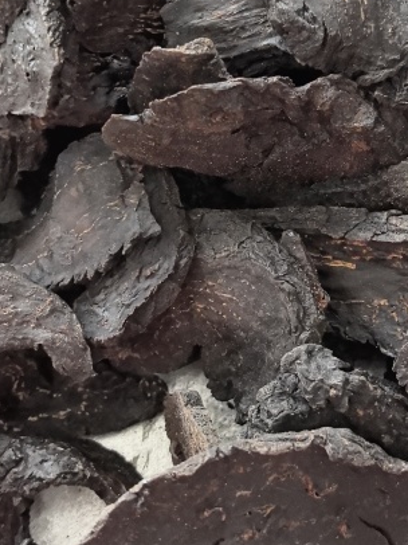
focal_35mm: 71
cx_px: 330
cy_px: 116
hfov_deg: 20.5
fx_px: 1117
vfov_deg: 26.9
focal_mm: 6.98
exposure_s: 1/33.3
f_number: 2
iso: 320
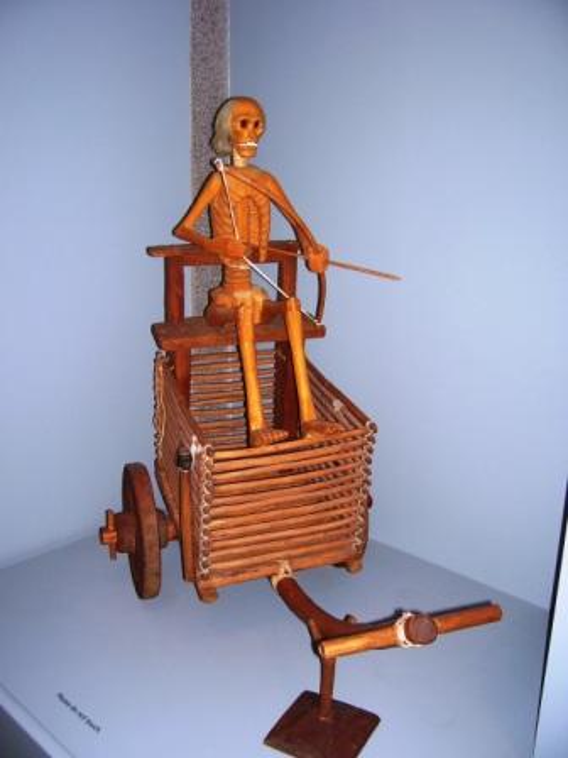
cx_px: 284
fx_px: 744
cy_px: 379
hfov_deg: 41.8
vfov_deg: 54.0
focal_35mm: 34
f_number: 2.7
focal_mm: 5.6
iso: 80
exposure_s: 1/60
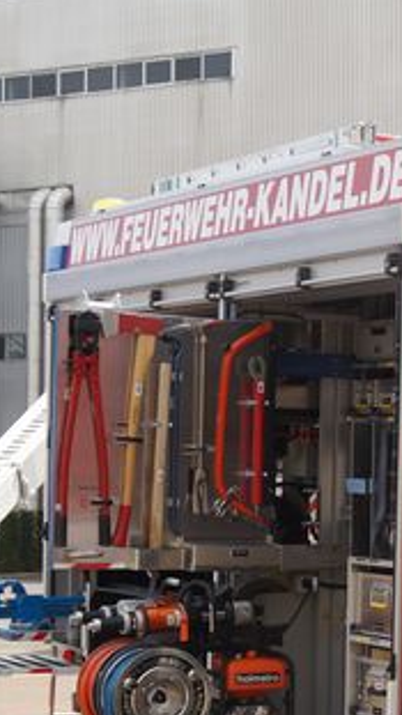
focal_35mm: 113
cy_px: 490
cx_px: 687
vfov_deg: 18.9
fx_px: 2141
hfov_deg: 10.2
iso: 100
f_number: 5.6
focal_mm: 28
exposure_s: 1/320
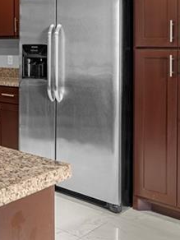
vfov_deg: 34.8
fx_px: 374
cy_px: 62
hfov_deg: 22.6
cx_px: -83
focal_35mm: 54
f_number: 4.5
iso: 320
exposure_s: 1/3
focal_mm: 16
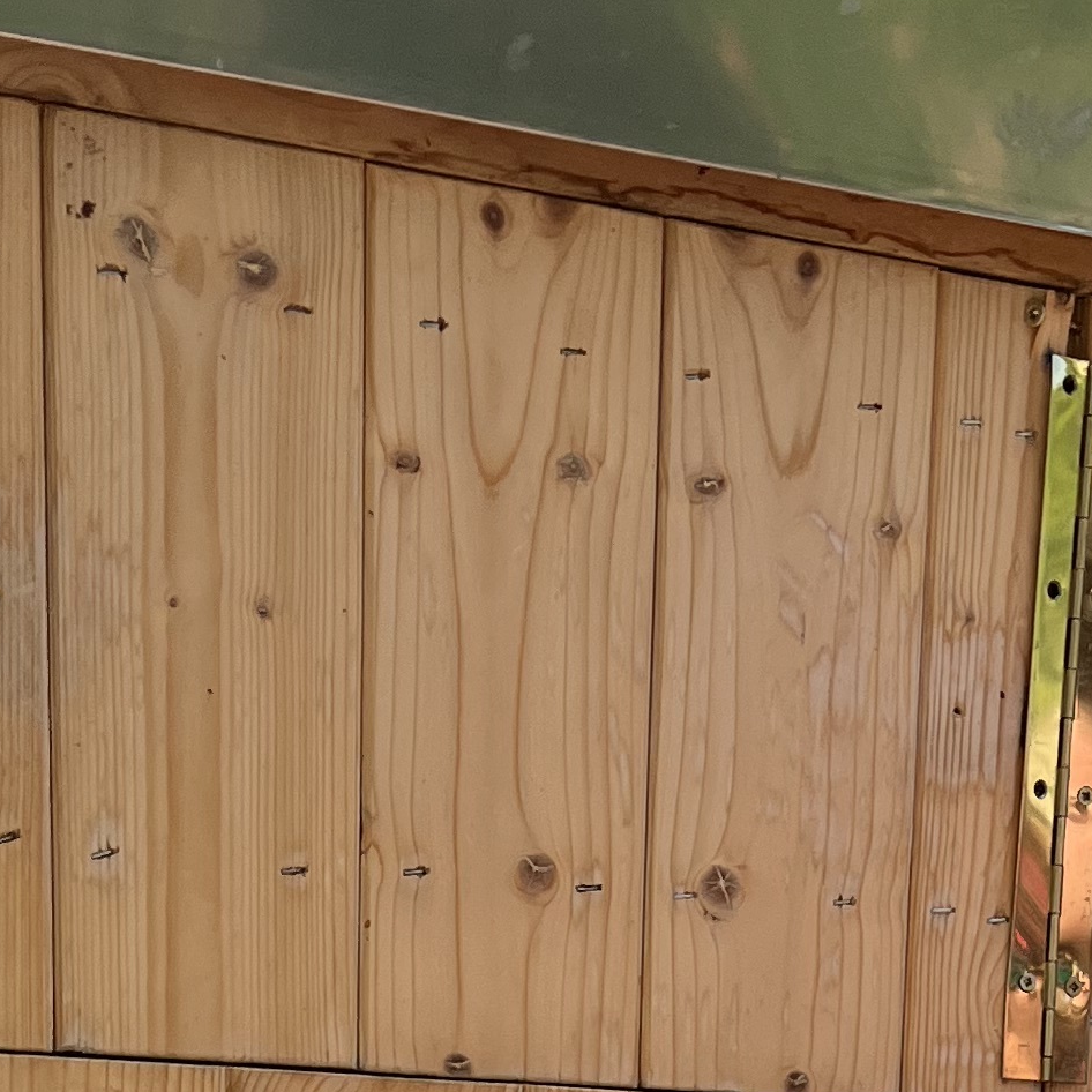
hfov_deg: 17.3
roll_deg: -4.3
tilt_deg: -17.4
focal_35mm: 98
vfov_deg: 15.5
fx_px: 3498
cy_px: 1899
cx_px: 1146
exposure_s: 1/1536
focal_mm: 5.1
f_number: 1.6
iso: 50
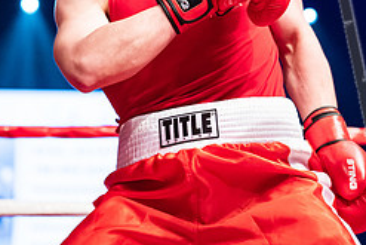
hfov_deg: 10.8
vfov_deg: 7.2
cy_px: -23
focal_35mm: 190
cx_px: 336
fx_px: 1933
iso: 4000
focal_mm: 81
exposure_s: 1/1000
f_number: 2.8
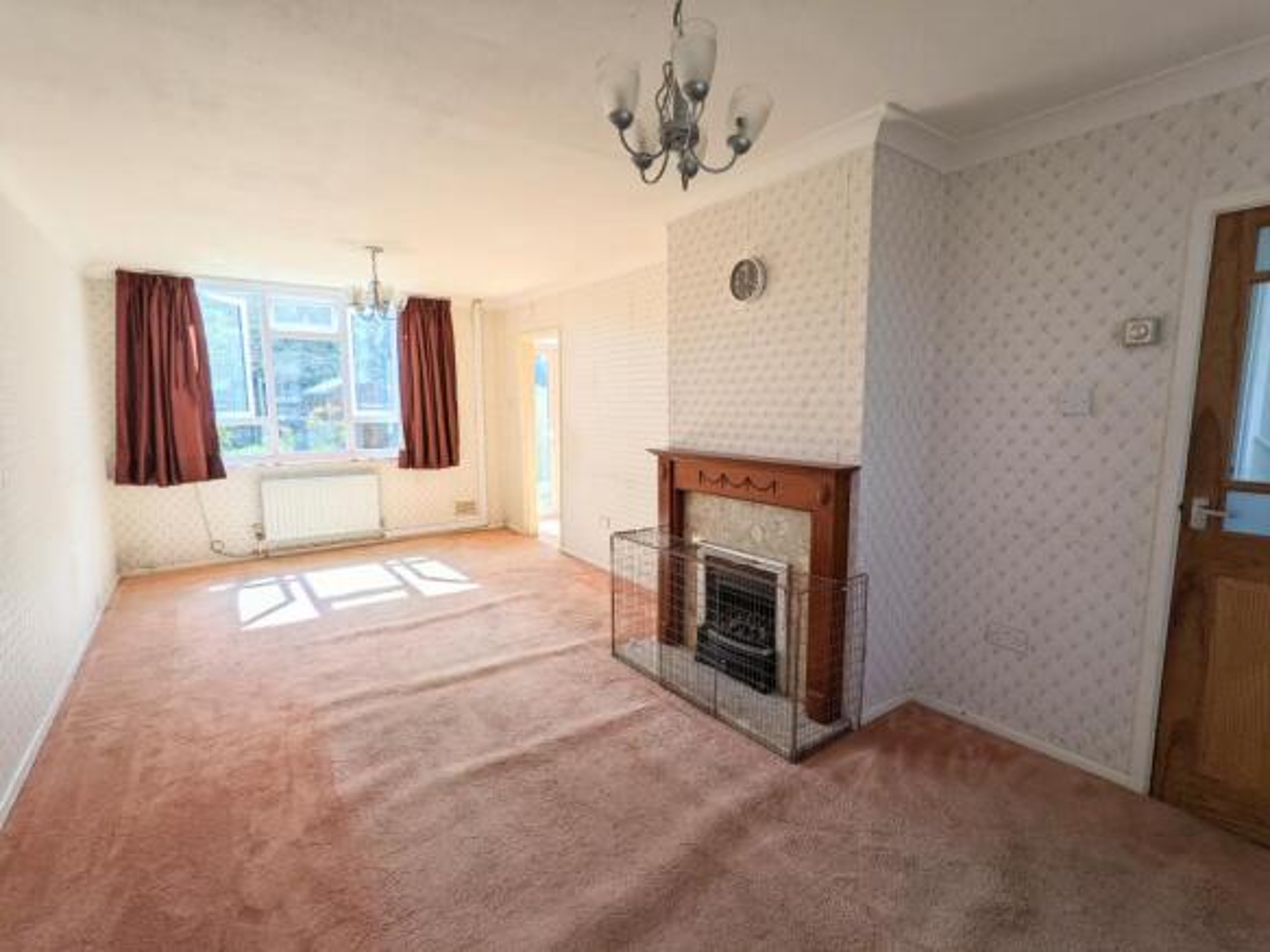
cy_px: 476
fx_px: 587
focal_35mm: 16
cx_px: 635
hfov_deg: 94.5
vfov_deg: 78.1
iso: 32
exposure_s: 1/242
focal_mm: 2.22
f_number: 2.2
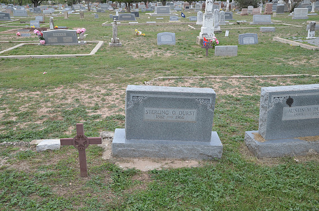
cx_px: 160
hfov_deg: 49.6
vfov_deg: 34.1
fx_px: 345
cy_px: 106
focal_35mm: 39
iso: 400
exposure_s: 1/125
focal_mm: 26
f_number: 5.6
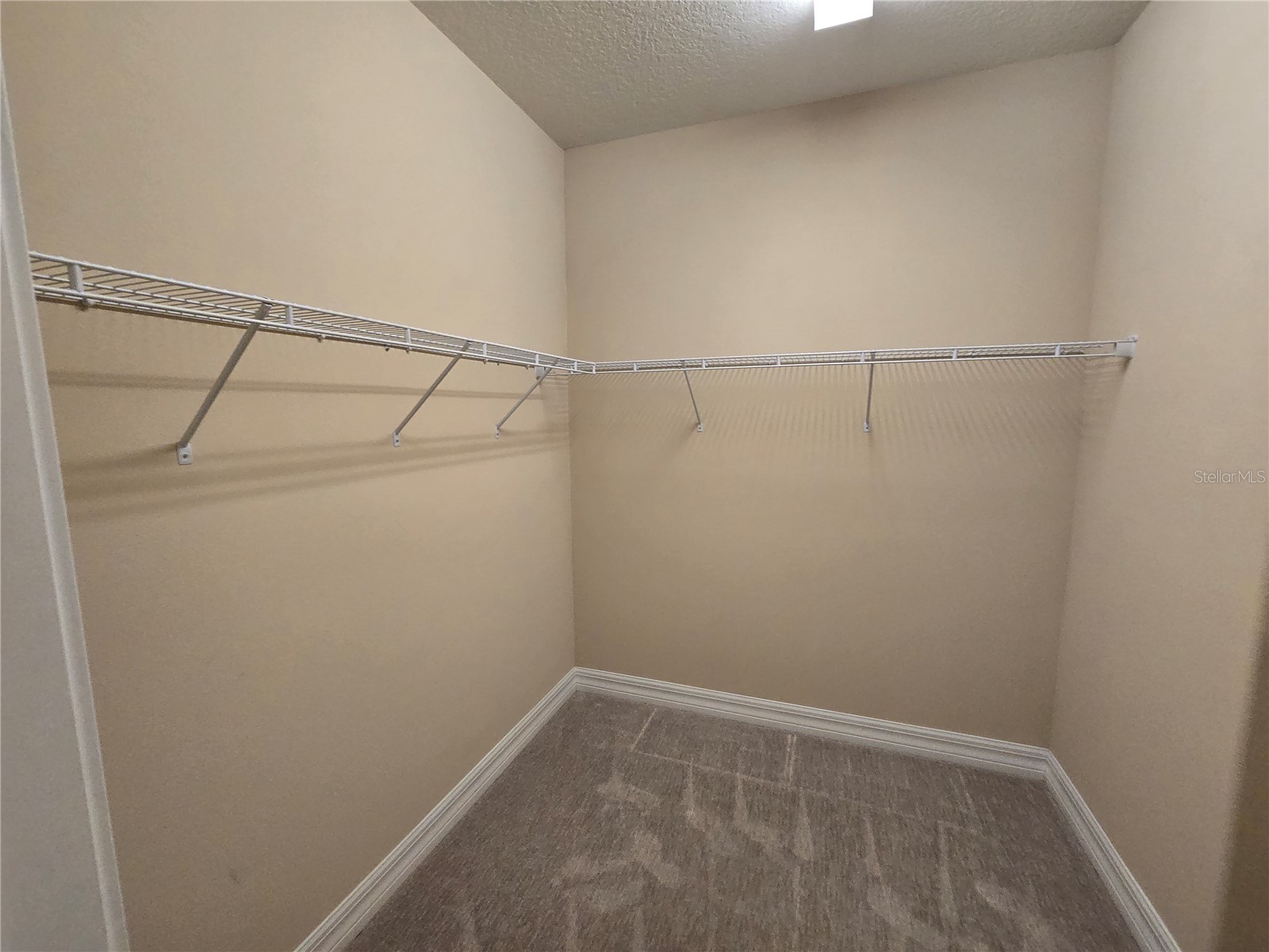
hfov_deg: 106.2
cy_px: 476
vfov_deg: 89.9
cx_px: 634
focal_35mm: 13
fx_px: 477
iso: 160
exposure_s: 1/60
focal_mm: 2.2
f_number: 2.2
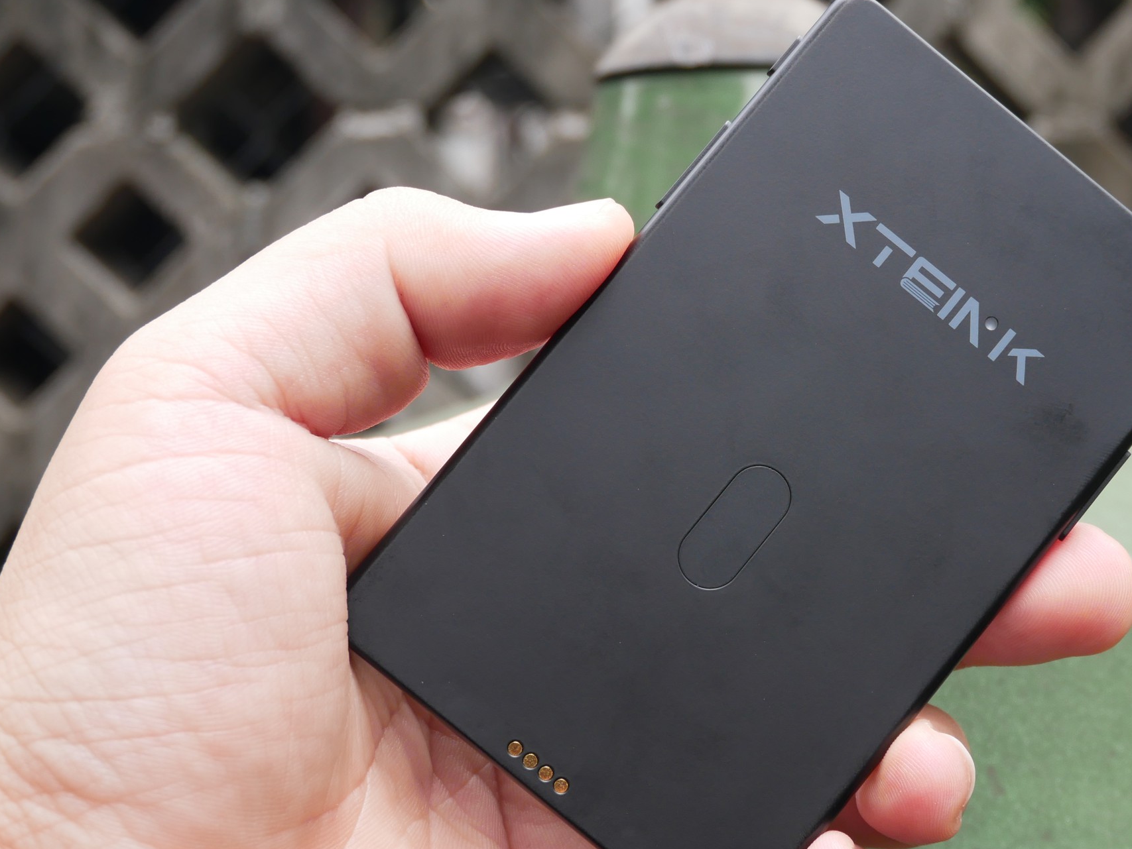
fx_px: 2453
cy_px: 481
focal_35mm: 75
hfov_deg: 25.7
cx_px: 810
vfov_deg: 19.6
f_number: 5
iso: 200
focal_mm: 25
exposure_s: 1/200
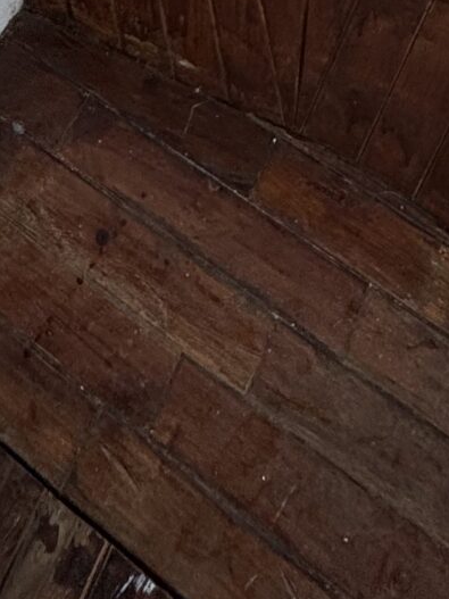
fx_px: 1177
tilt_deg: -21.5
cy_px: -829
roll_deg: +0.2
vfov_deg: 15.4
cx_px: 272
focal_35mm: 68
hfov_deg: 21.6
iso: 40
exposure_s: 1/2083
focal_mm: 2.22
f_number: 2.2
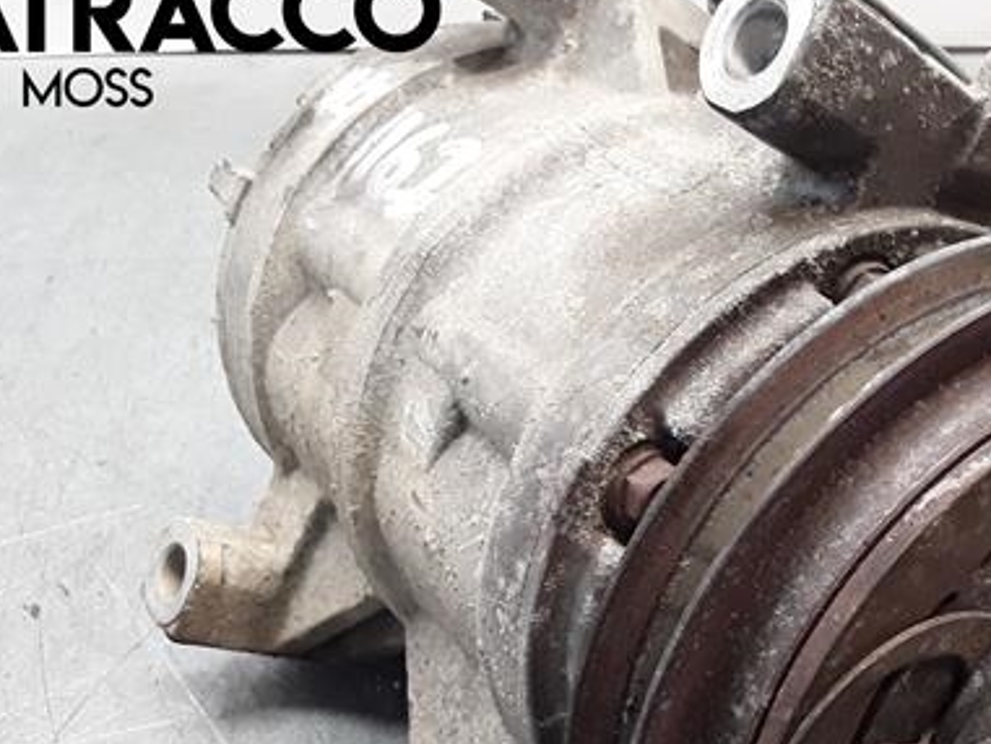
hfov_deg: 39.1
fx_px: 1346
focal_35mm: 47
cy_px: 588
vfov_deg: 30.2
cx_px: 773
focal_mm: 2.91
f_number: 1.9
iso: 80
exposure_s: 1/50
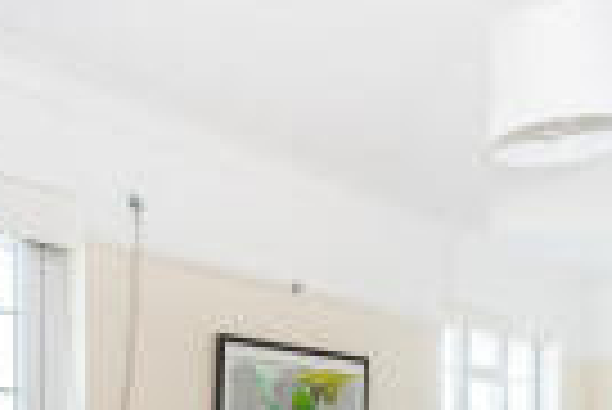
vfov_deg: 24.3
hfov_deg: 40.3
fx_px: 834
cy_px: 525
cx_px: 284
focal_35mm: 49
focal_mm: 14
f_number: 7.1
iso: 400
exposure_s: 1/25
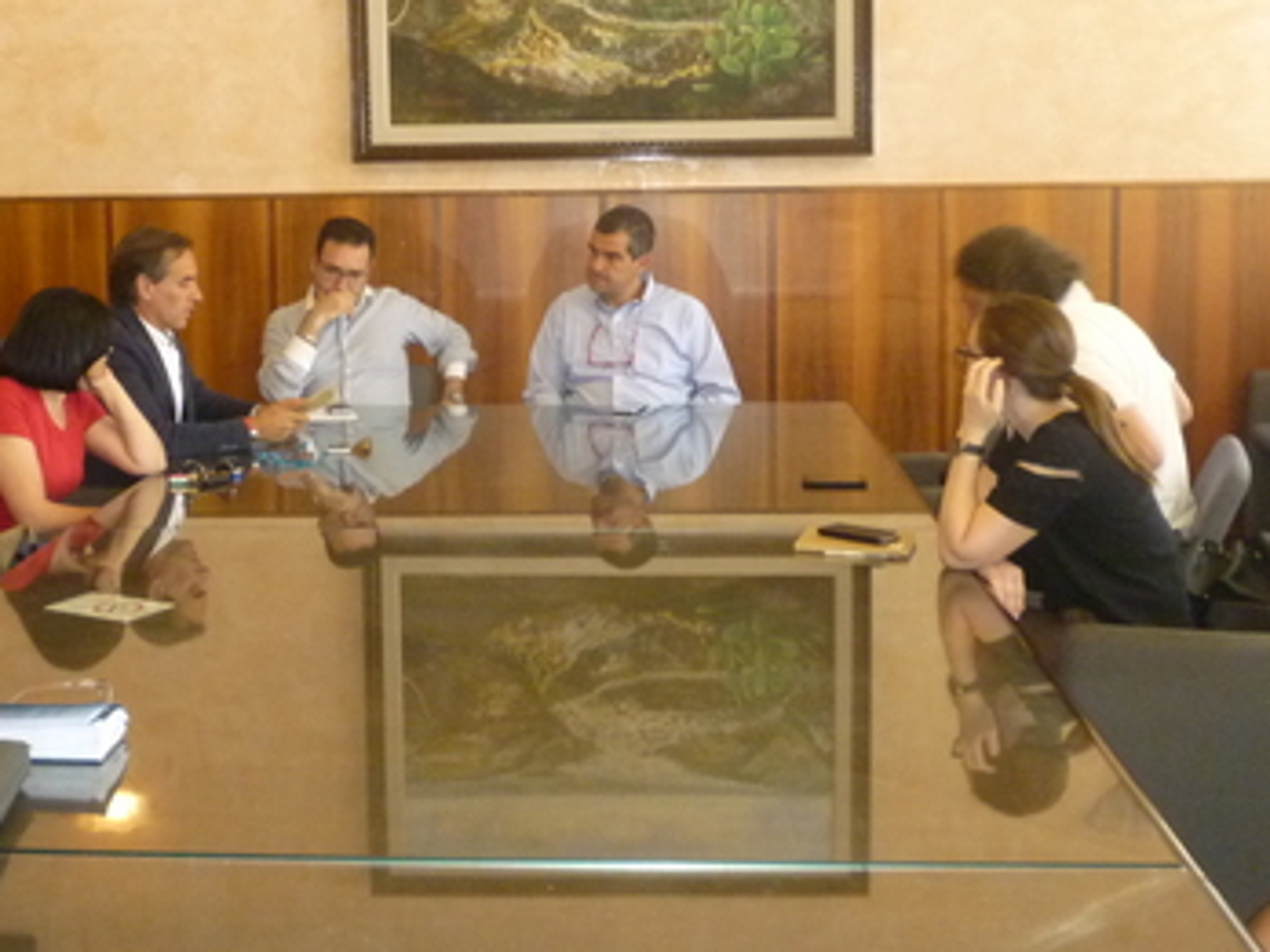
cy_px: 357
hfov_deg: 38.0
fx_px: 1834
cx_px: 493
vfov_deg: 29.0
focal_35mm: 50
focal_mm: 5.2
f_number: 3.3
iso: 400
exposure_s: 1/30
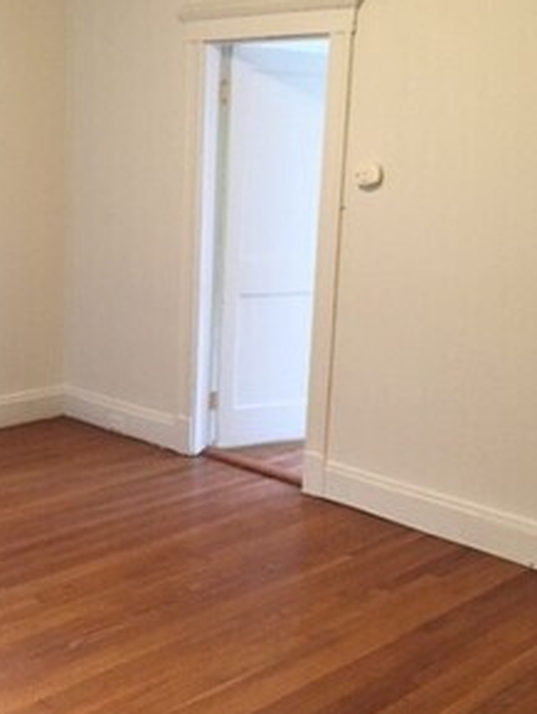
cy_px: 391
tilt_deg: -13.0
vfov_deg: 38.1
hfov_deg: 28.9
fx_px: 1033
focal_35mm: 50
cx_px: 171
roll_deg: -1.6
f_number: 2.2
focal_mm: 4.15
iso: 250
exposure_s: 1/20
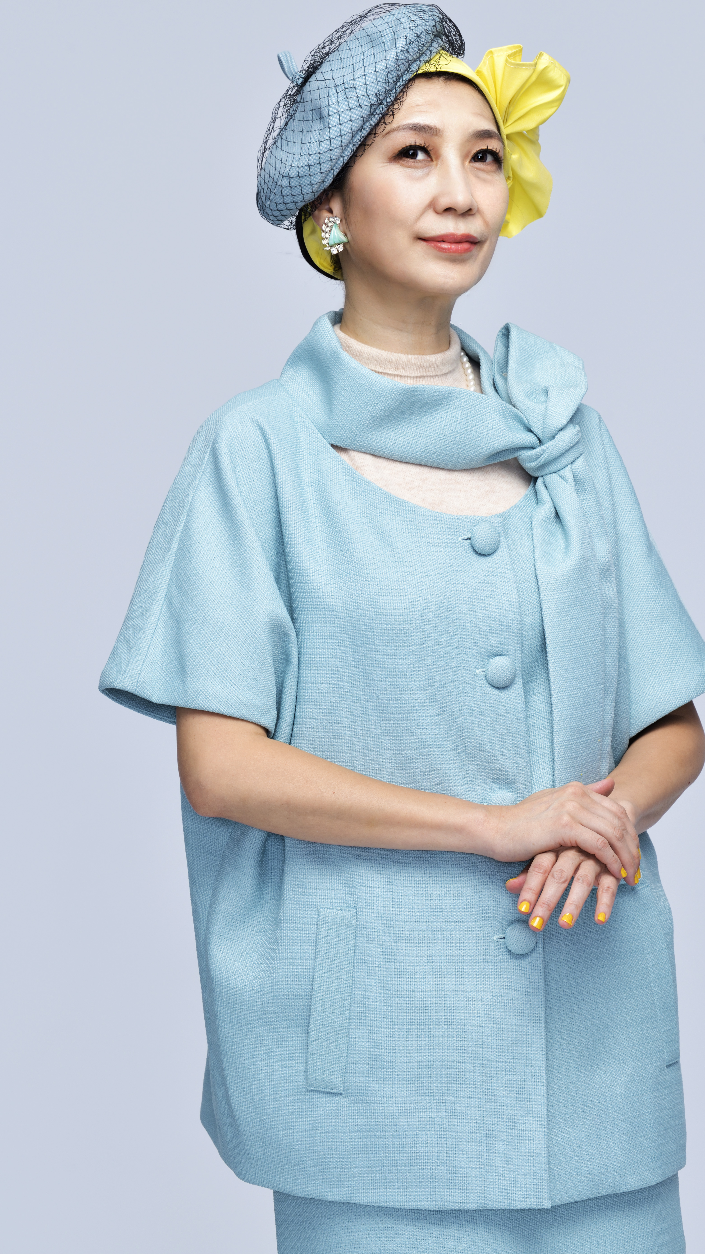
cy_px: 546
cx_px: 426
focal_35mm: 185
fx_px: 6148
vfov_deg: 11.6
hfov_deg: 6.6
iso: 200
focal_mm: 155
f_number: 9
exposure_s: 1/125
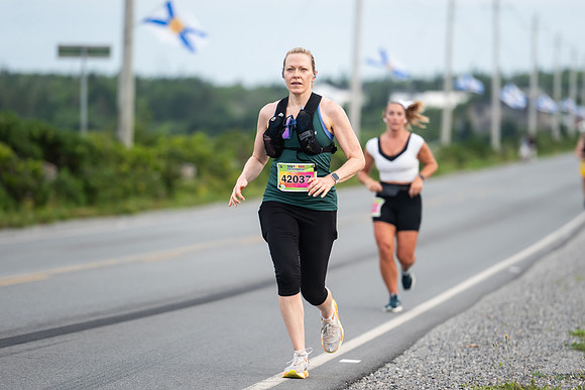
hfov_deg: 8.5
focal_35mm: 242
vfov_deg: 5.7
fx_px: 3928
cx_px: 287
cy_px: 190
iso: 500
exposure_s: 1/800
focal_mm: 200
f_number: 4.5
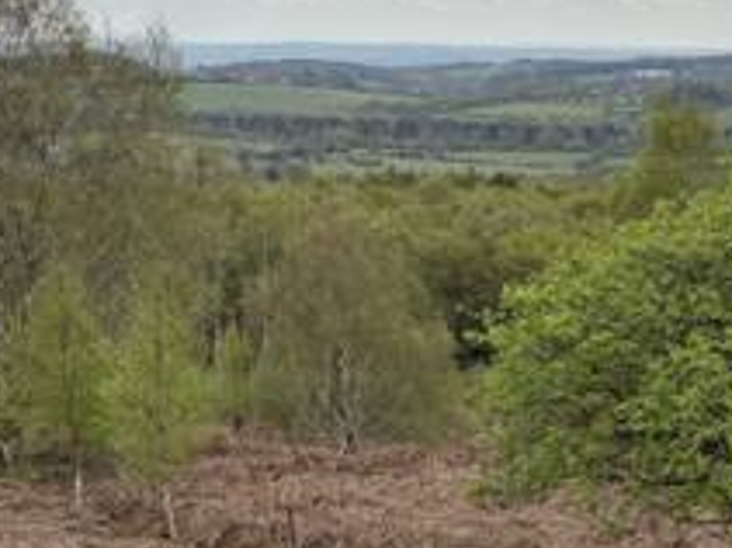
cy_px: 153
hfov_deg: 26.1
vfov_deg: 19.8
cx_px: 212
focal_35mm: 74
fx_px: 1564
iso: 50
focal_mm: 5.96
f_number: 1.6
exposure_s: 1/3650
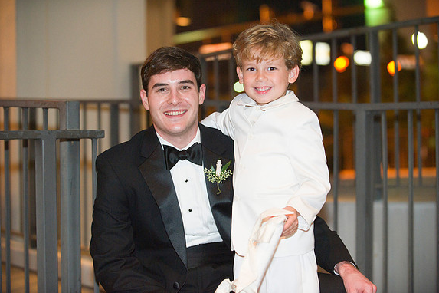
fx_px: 1110
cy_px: 146
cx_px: 219
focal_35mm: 91
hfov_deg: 22.4
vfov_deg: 15.0
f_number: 2.8
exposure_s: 1/80
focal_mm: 90
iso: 1000
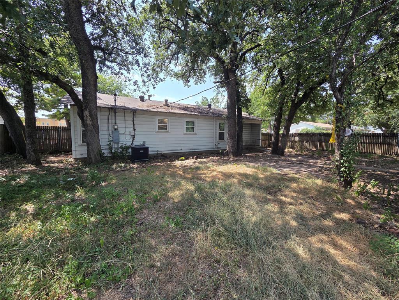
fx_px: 150
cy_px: 150
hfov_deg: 106.2
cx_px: 200
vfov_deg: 89.9
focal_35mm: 13
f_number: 2.2
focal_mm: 2.2
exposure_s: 1/621
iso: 50
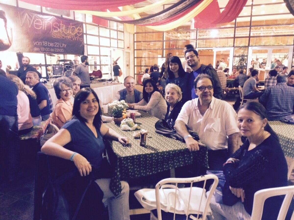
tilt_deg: -10.0
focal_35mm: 29
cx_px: 147
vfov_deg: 48.2
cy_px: 110
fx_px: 246
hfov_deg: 61.7
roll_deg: -1.7
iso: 400
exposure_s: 1/15
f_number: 2.2
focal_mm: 4.15
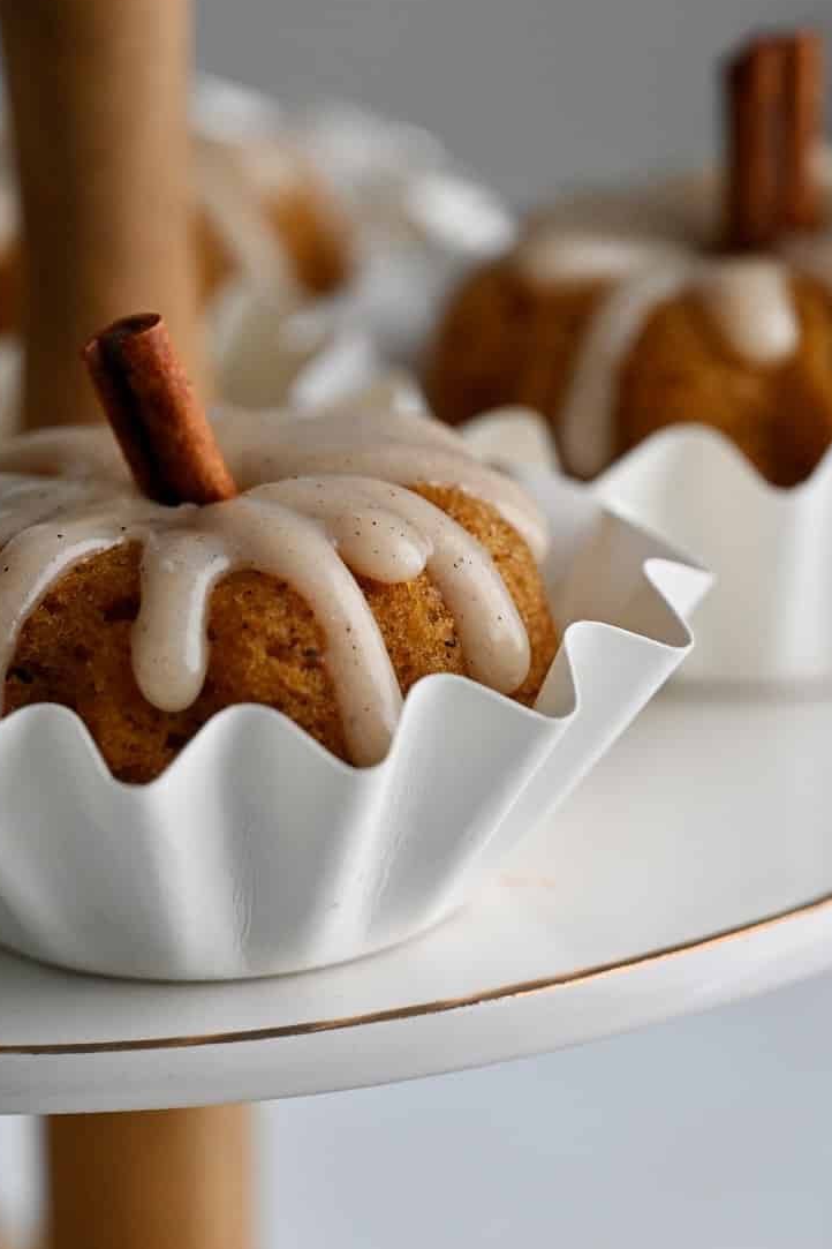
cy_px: 836
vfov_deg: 7.9
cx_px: 251
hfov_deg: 5.2
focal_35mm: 262
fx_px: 9076
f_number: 3
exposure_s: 1/160
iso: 400
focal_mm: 105
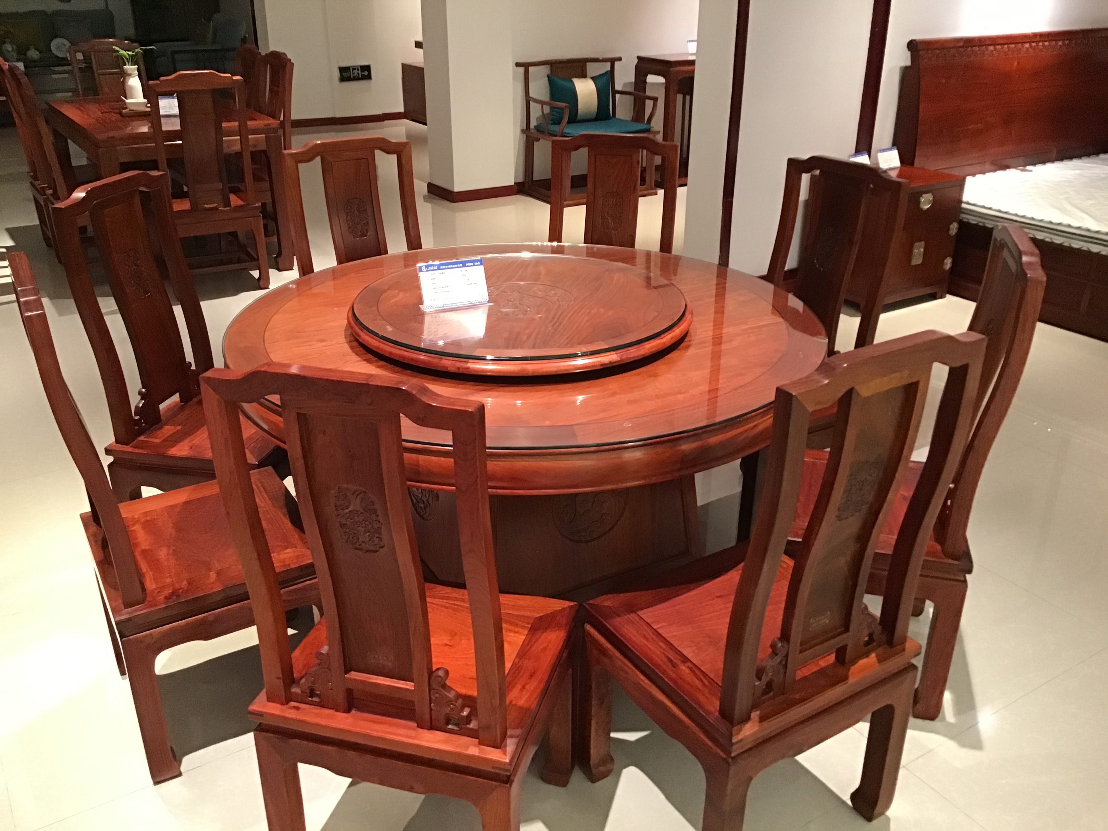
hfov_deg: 58.4
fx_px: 992
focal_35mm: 31
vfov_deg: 45.4
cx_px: 554
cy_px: 416
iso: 200
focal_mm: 3.3
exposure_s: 1/25
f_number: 2.4
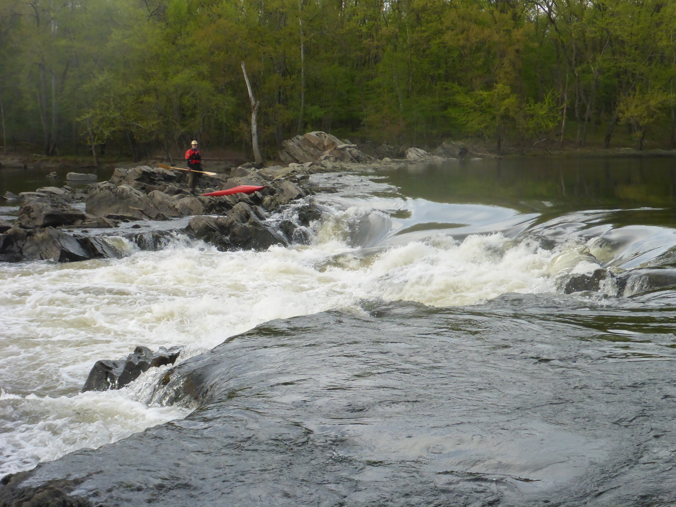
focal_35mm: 62
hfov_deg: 31.2
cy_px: 254
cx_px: 338
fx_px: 1211
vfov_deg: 23.7
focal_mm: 11
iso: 400
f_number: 5.2
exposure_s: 1/500
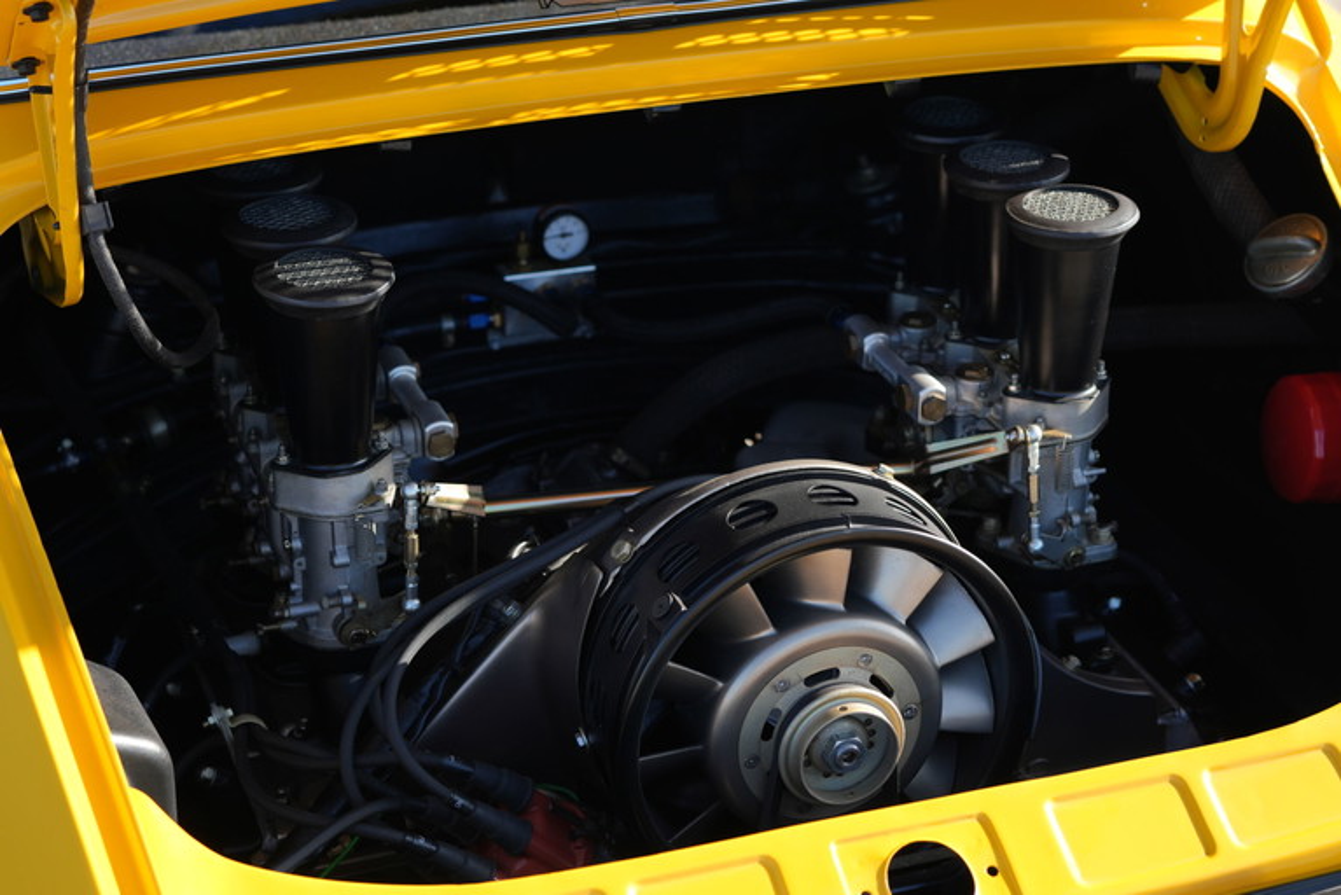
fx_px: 2795
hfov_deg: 27.0
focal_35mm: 75
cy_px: 448
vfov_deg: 18.2
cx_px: 670
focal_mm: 50
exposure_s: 1/200
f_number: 2.8
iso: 100
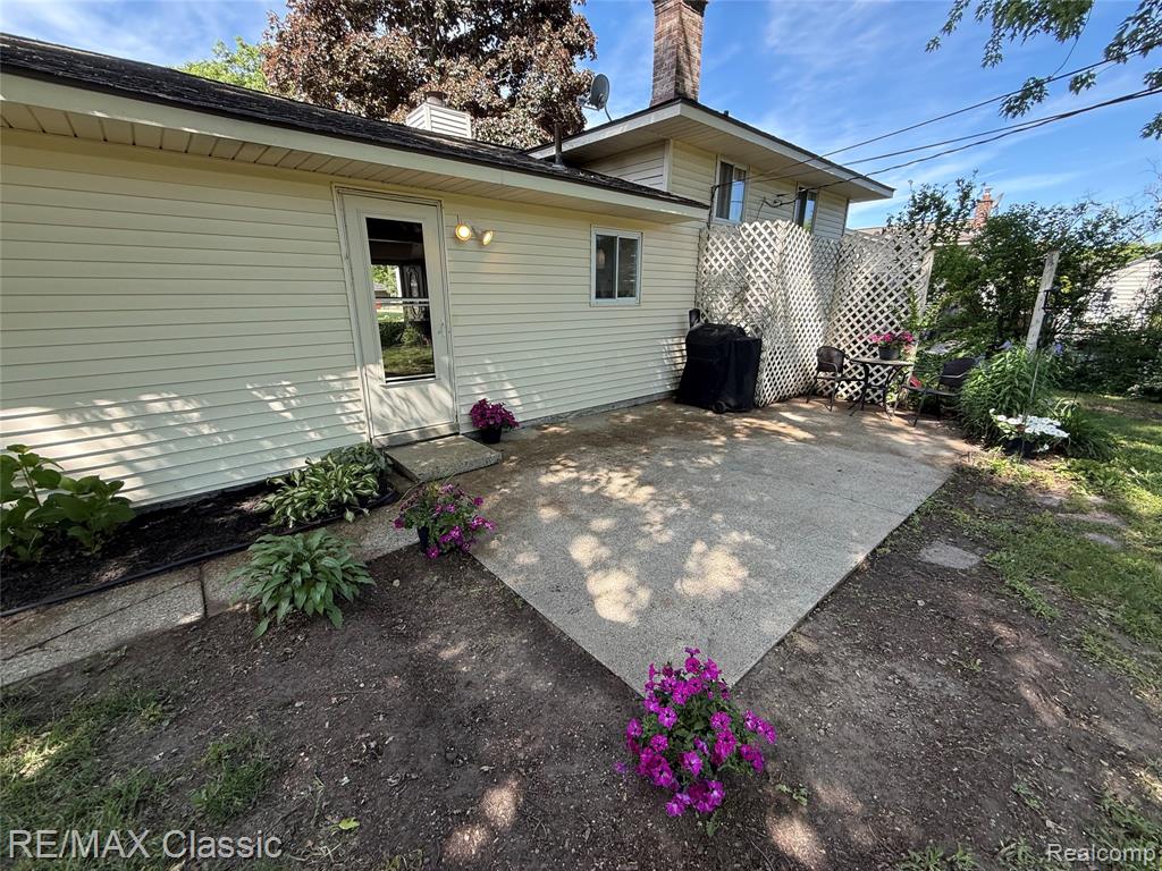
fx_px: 470
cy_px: 436
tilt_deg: -18.0
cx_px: 581
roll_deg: -0.4
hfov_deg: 102.1
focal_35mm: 14
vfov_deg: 85.7
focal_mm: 2.22
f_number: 2.2
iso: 50
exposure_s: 1/228
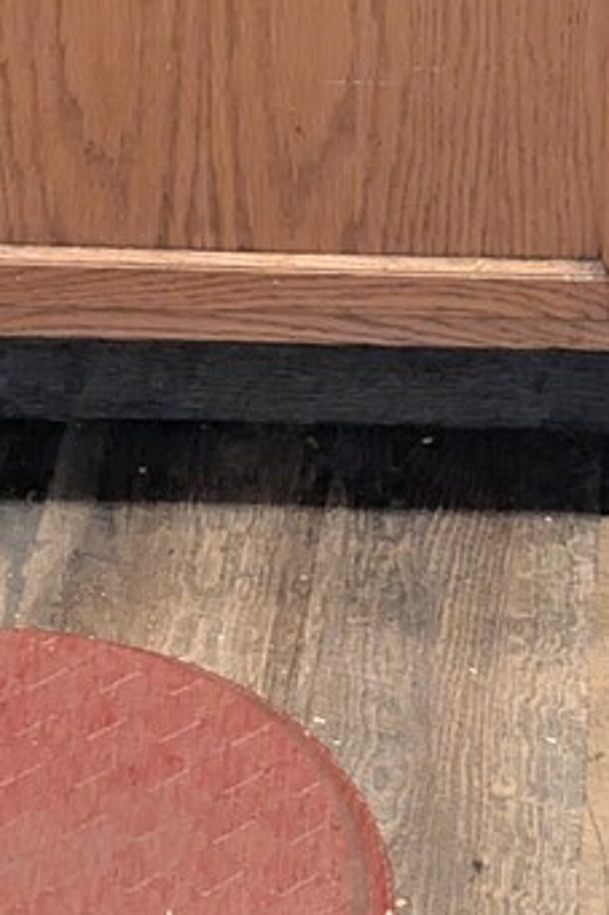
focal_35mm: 169
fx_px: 4292
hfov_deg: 8.0
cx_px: 777
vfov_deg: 10.9
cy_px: -993
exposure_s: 1/28.7
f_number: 1.68
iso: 144
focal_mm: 6.9
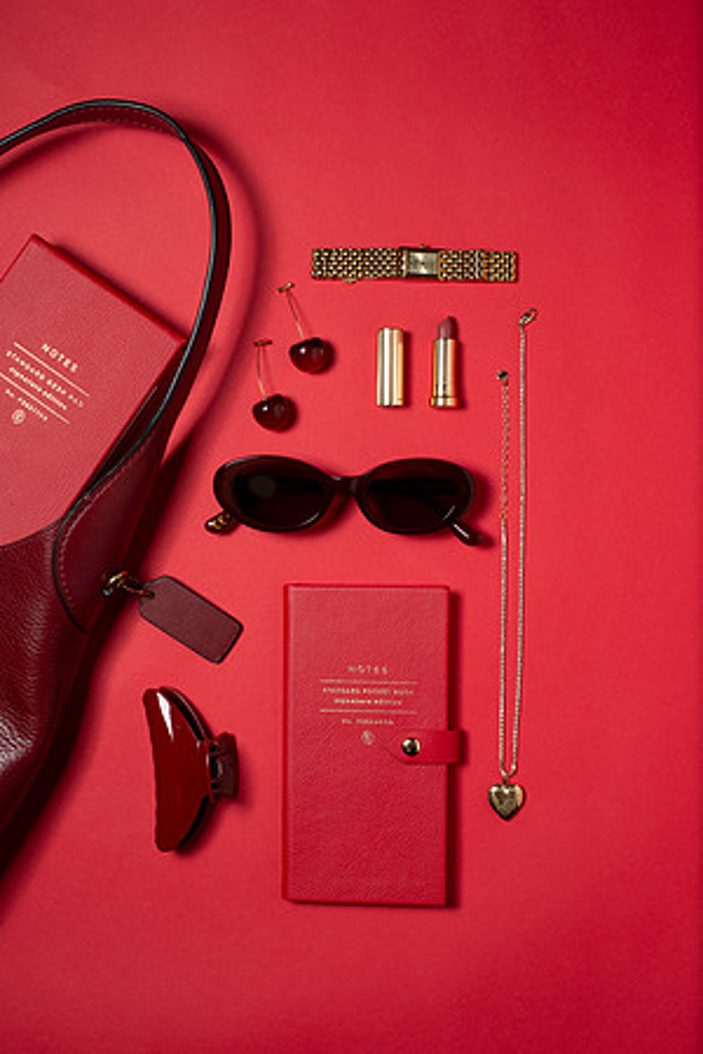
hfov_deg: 27.0
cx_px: 352
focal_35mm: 50
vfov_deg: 39.6
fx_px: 1464
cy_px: 527
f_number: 11
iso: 200
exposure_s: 1/250
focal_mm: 50
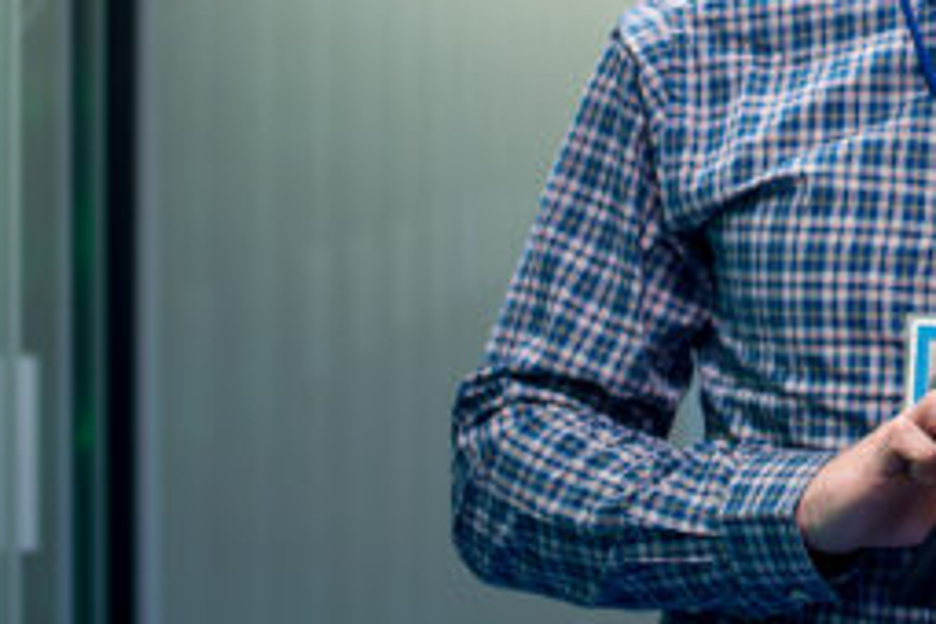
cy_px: -228
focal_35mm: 201
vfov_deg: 6.8
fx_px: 5226
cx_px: 1387
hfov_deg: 9.9
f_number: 2.8
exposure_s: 1/100
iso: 200
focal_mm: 50
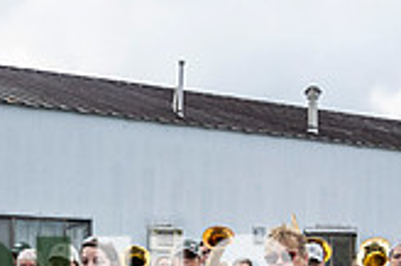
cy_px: 350
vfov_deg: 15.3
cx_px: 110
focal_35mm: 85
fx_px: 946
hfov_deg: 23.7
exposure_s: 1/800
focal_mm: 24
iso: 640
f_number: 4
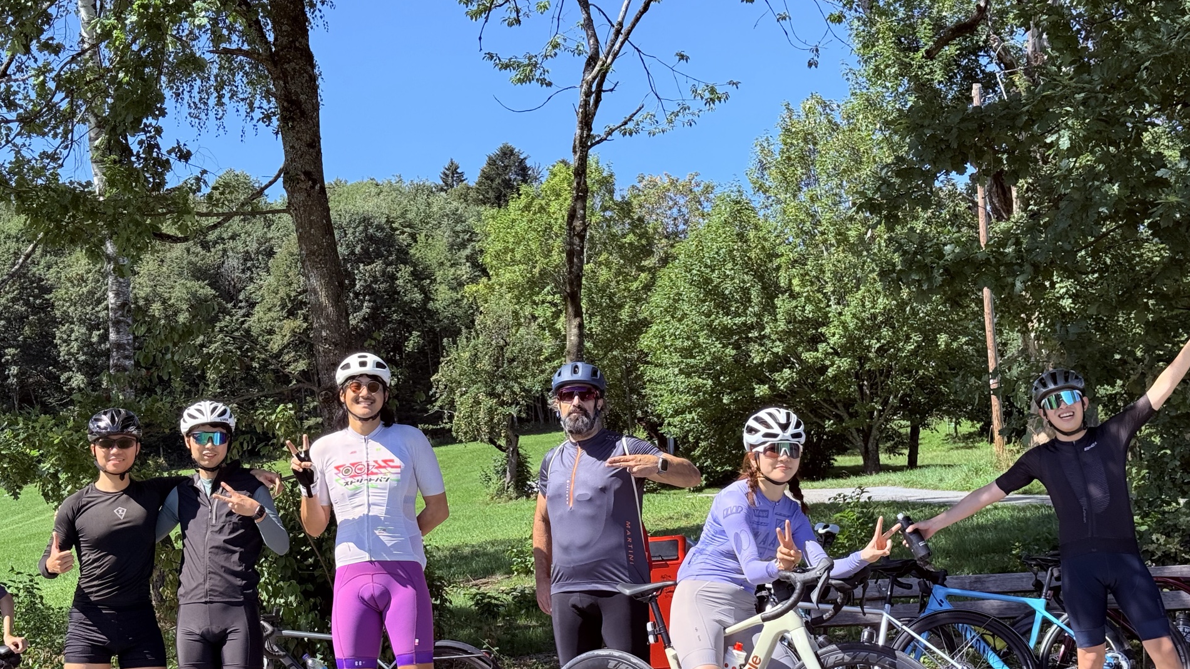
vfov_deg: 21.8
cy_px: 435
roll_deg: +2.1
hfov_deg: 37.8
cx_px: 591
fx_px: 1736
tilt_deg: +6.1
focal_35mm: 55
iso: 64
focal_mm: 6.76
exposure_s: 1/1883
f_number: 1.78
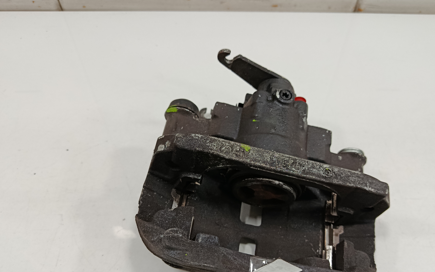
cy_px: 169
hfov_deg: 64.5
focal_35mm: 29
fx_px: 344
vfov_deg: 42.8
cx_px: 241
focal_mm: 5.24
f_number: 1.7
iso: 1127
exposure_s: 1/100
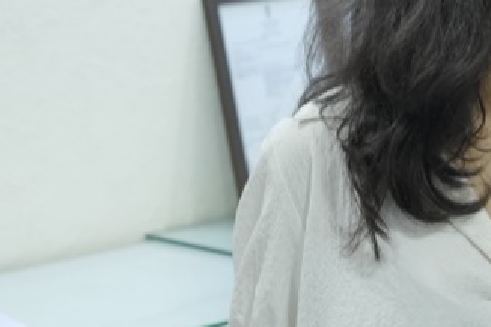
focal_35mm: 172
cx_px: 557
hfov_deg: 11.8
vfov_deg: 7.9
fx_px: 2345
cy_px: 0
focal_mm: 35
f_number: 2.8
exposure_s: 1/160
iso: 1000
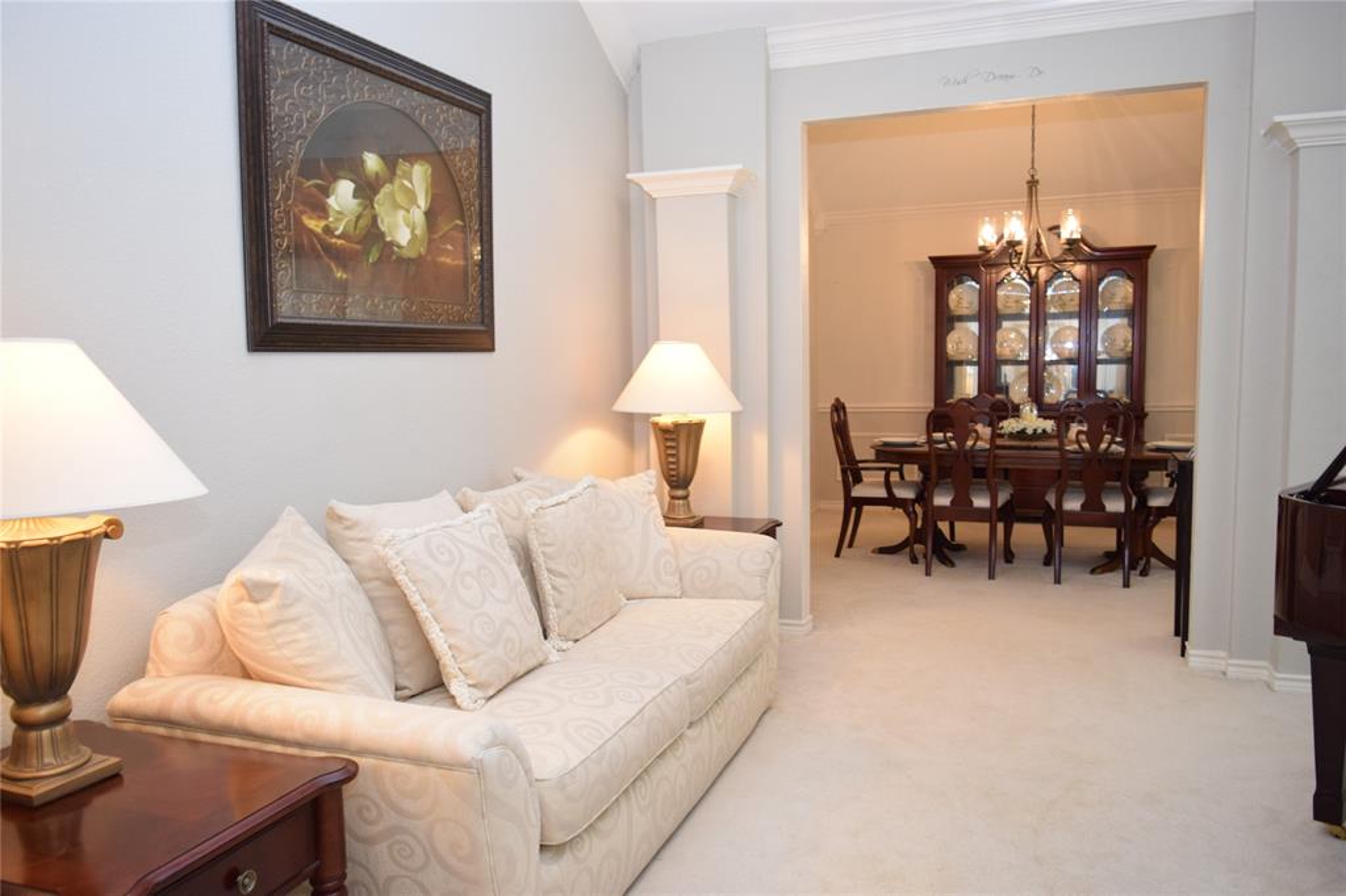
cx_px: 673
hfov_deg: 67.4
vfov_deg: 47.9
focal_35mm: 27
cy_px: 448
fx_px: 1009
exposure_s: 1/60
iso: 1100
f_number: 3.5
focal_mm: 18
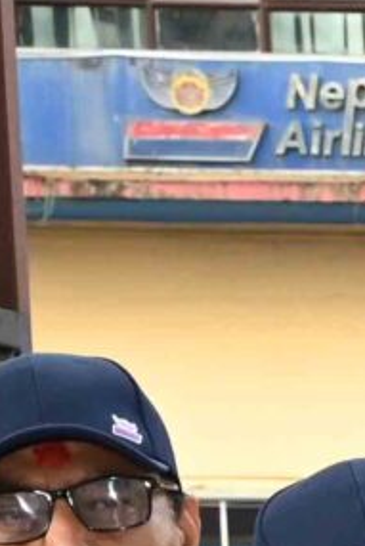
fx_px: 4071
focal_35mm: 268
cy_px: 1175
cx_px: 1724
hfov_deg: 4.5
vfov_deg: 7.3
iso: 2000
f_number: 9
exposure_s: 1/200
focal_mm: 30
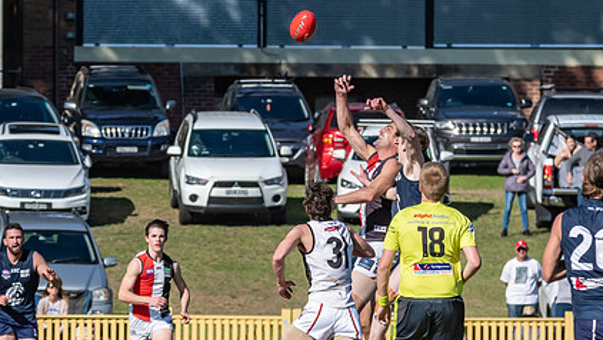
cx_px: 410
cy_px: 203
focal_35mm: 620
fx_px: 9920
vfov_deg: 2.0
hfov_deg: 3.5
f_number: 10
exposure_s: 1/4000
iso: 800
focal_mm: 240
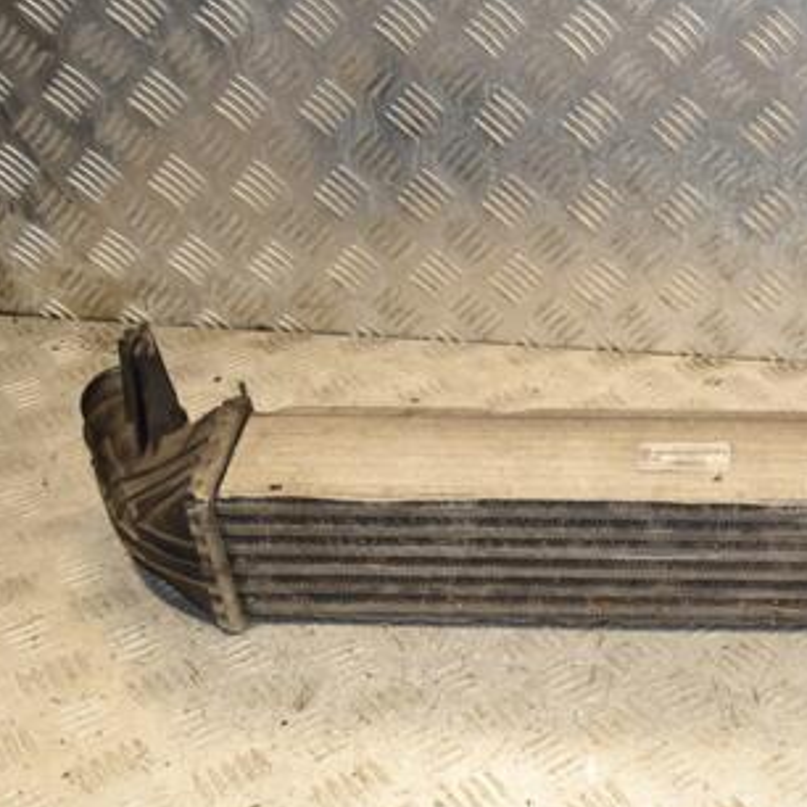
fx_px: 1583
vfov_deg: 28.6
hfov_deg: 27.3
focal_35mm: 60
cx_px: 767
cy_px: 435
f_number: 6.3
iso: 800
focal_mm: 24
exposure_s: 1/200
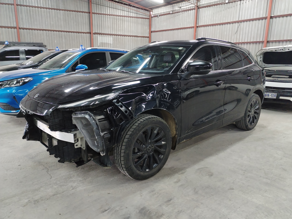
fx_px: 245
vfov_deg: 48.2
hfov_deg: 61.7
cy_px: 110
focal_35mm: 29
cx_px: 146
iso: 1191
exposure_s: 1/25
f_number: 1.8
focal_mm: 4.75
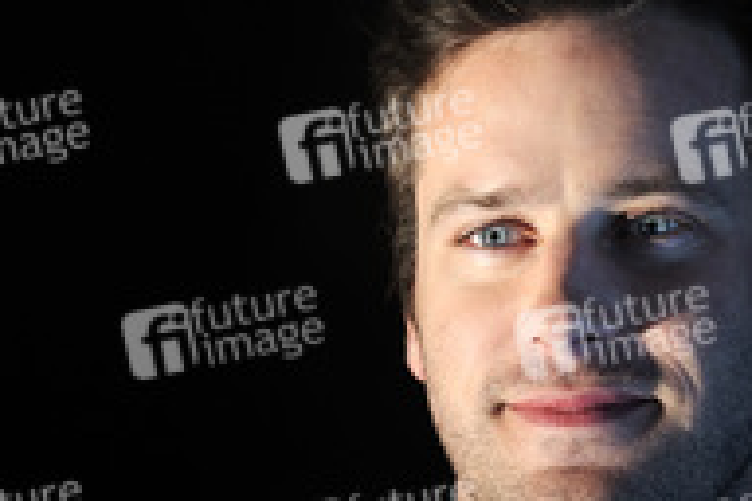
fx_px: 9796
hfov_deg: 4.4
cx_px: 276
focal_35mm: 469
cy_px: 431
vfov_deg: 2.9
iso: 200
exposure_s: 1/320
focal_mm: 200
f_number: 6.3
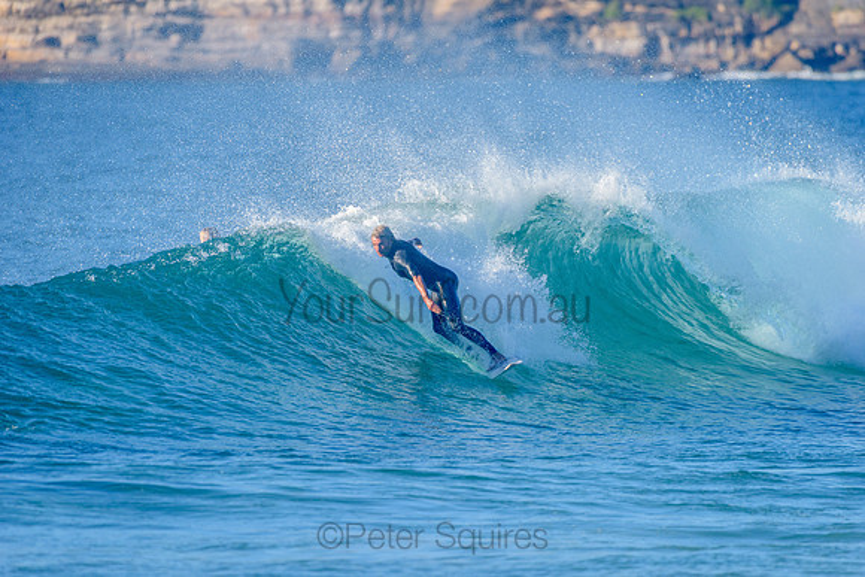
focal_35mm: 500
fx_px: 12023
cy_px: 288
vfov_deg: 2.7
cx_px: 432
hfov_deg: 4.1
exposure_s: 1/2000
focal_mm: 500
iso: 400
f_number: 5.6
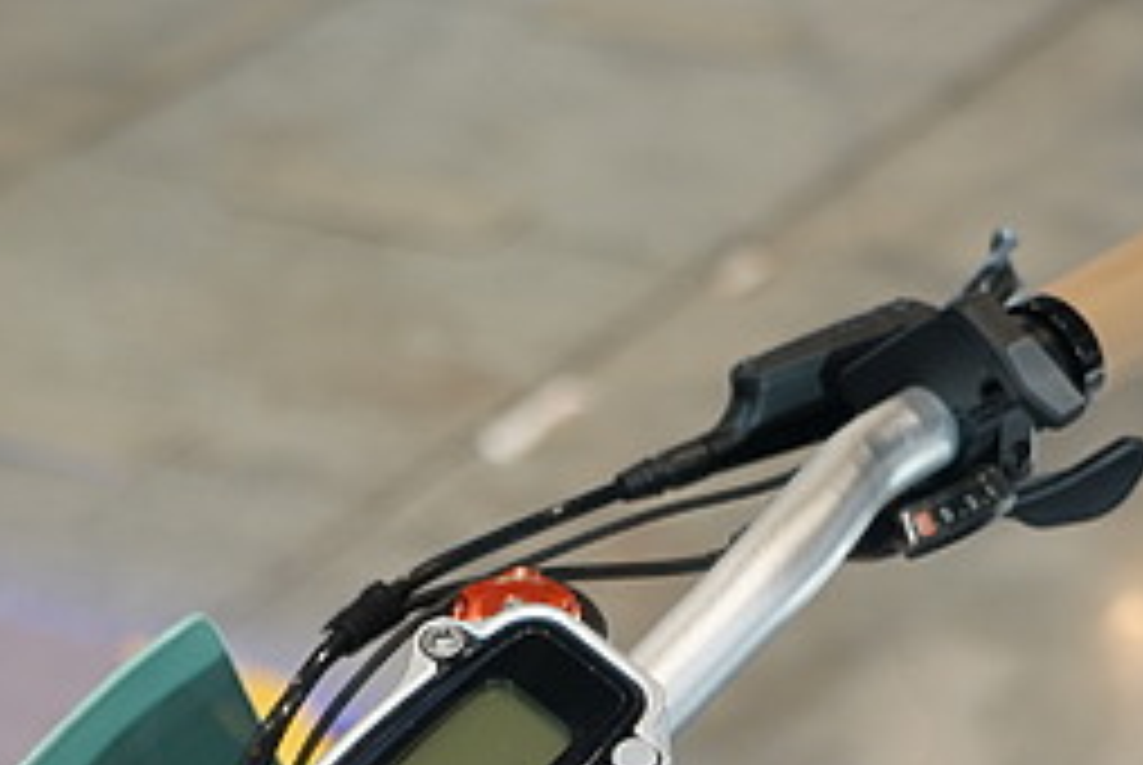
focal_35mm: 141
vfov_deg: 9.6
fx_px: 4482
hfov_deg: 14.5
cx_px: 405
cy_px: 914
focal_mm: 46
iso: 500
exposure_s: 1/60
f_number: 4
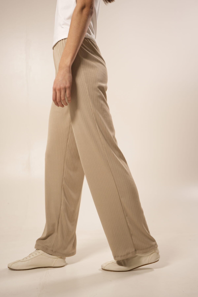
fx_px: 412
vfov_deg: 39.6
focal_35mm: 50
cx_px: 99
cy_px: 148
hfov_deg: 27.0
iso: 400
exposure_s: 1/60
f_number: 2.8
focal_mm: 50
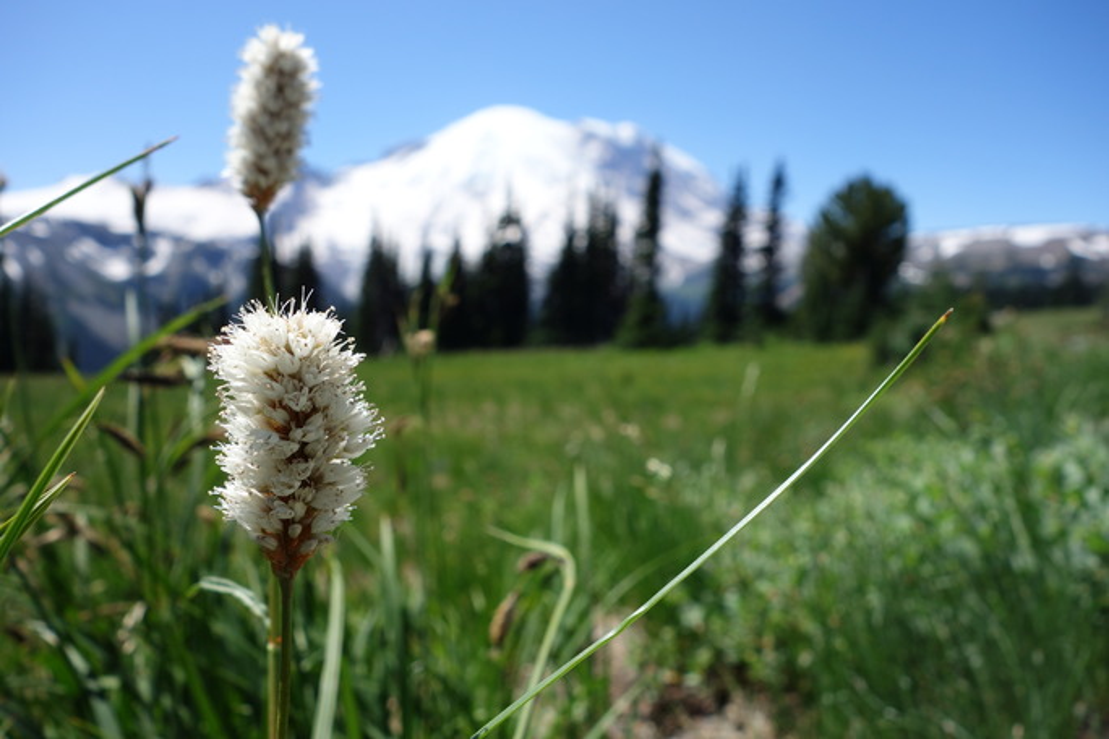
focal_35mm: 28
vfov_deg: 46.4
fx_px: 862
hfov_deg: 65.5
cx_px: 554
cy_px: 370
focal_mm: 10.4
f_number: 5.6
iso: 125
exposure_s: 1/400
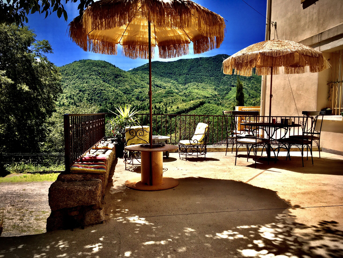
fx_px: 287
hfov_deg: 61.7
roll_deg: -2.6
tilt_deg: -4.2
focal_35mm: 29
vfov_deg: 48.2
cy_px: 129
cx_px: 172
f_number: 2.2
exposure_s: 1/1748
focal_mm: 4.15
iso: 25
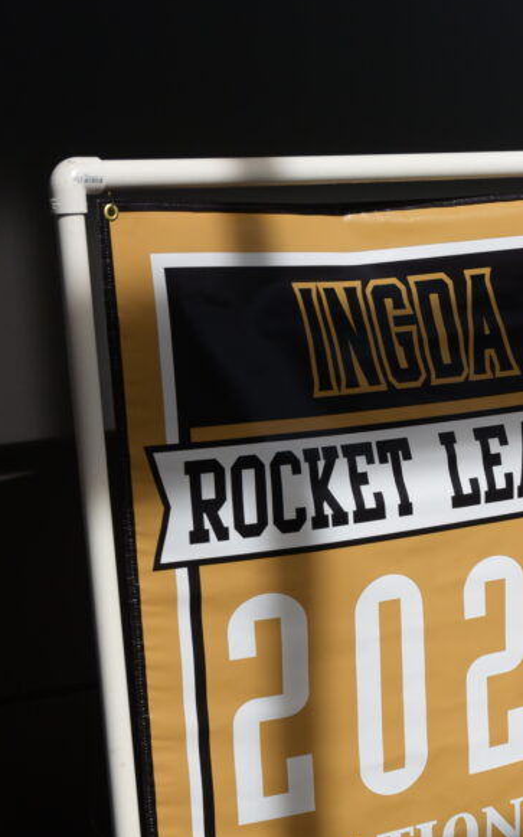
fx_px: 2304
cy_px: 807
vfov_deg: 20.1
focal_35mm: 101
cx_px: 431
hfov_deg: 12.9
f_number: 5
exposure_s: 1/4000
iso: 1000
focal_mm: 48
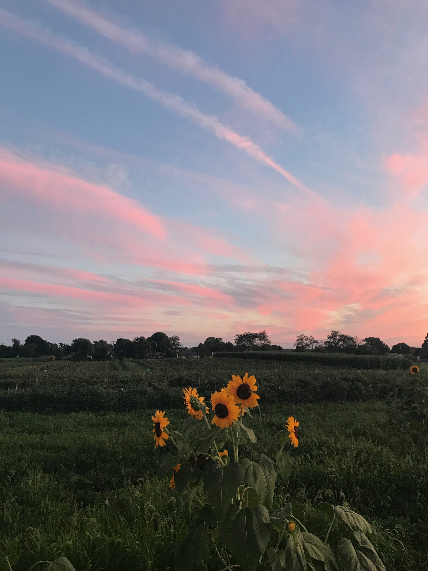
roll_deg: +1.1
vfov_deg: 63.4
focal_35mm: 28
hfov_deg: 49.7
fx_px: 462
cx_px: 214
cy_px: 286
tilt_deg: +9.1
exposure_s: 1/30
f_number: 1.8
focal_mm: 3.99
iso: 32
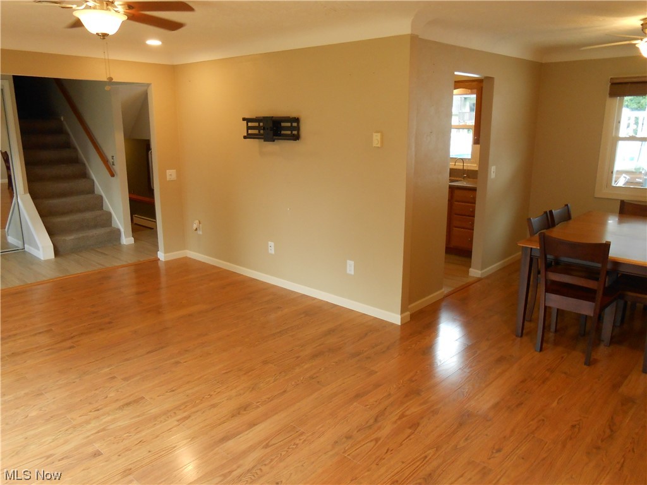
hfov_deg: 67.3
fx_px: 486
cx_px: 324
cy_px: 242
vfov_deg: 53.1
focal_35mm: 26
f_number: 3.5
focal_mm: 4.6
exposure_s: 1/30
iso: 250
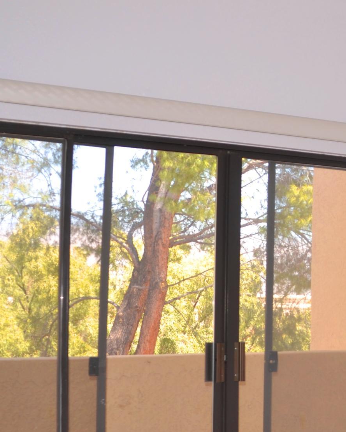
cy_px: 289
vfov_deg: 24.9
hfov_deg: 19.2
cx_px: 397
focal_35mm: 76
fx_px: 973
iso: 100
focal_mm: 20
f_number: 3.5
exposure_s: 1/125
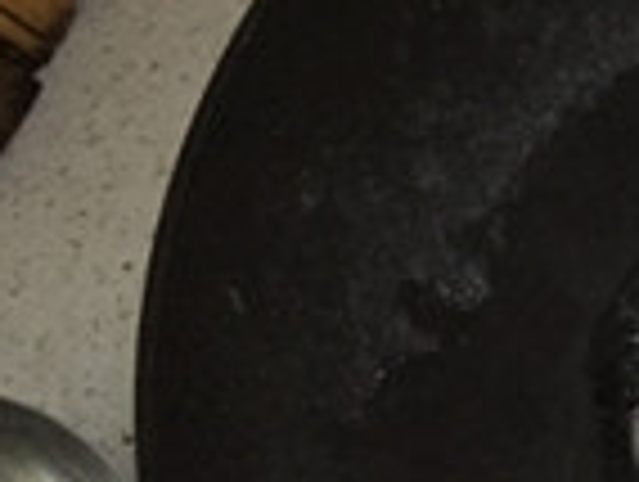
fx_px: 1886
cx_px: 1102
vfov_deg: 14.5
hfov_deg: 16.5
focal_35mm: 102
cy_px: 367
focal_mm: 4.15
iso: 250
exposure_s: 1/20
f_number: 2.2
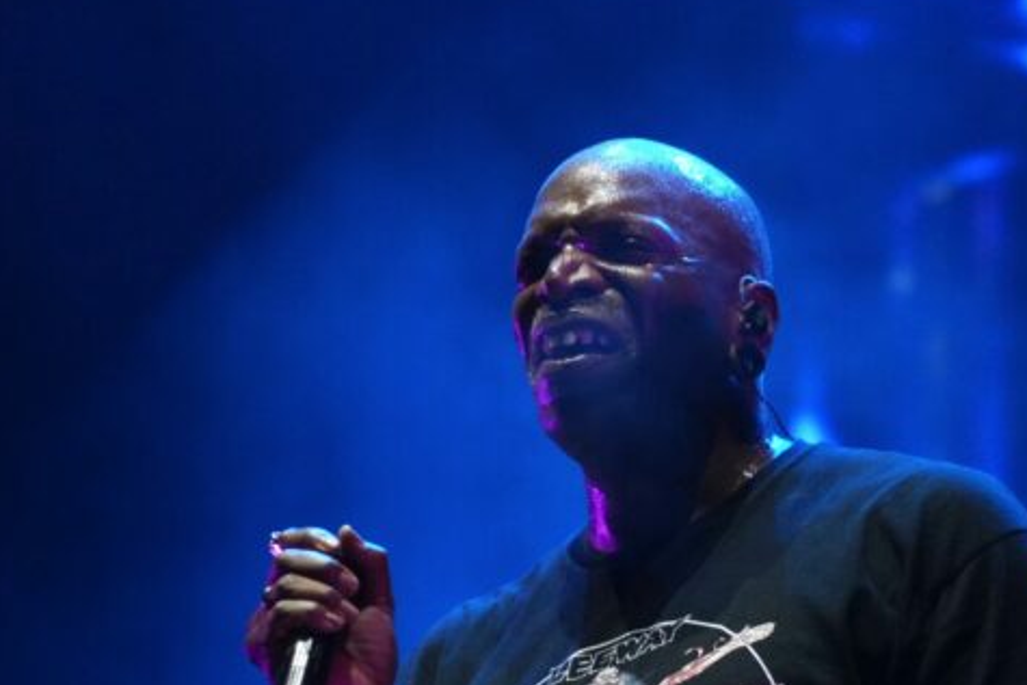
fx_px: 11551
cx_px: 636
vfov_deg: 3.4
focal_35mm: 405
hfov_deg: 5.1
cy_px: 525
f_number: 6.3
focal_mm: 167
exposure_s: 1/320
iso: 3200
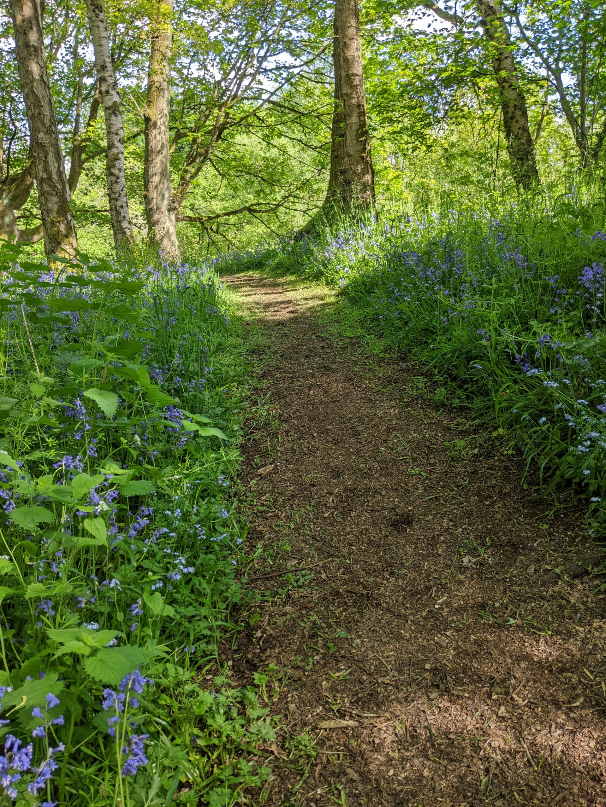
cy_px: 404
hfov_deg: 51.4
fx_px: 630
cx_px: 303
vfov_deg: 65.3
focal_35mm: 27
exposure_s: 1/405
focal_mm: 4.44
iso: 47
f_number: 1.8
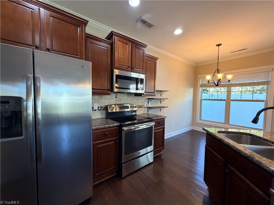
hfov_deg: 102.1
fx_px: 111
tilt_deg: -3.2
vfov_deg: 85.7
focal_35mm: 14
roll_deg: -0.7
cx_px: 137
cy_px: 102
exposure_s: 1/120
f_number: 2.2
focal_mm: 2.22
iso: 320
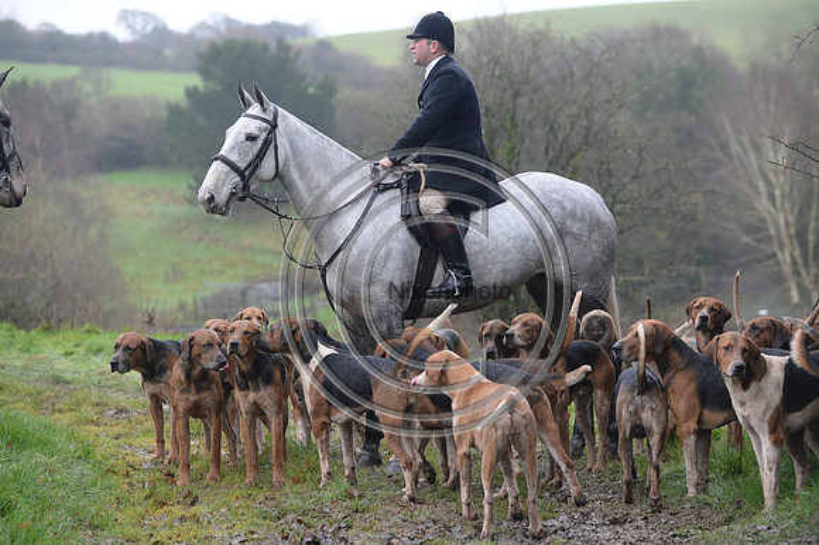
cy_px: 272
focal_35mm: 120
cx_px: 410
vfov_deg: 11.4
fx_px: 2728
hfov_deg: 17.1
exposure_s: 1/800
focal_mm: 120
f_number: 3.2
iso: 1600
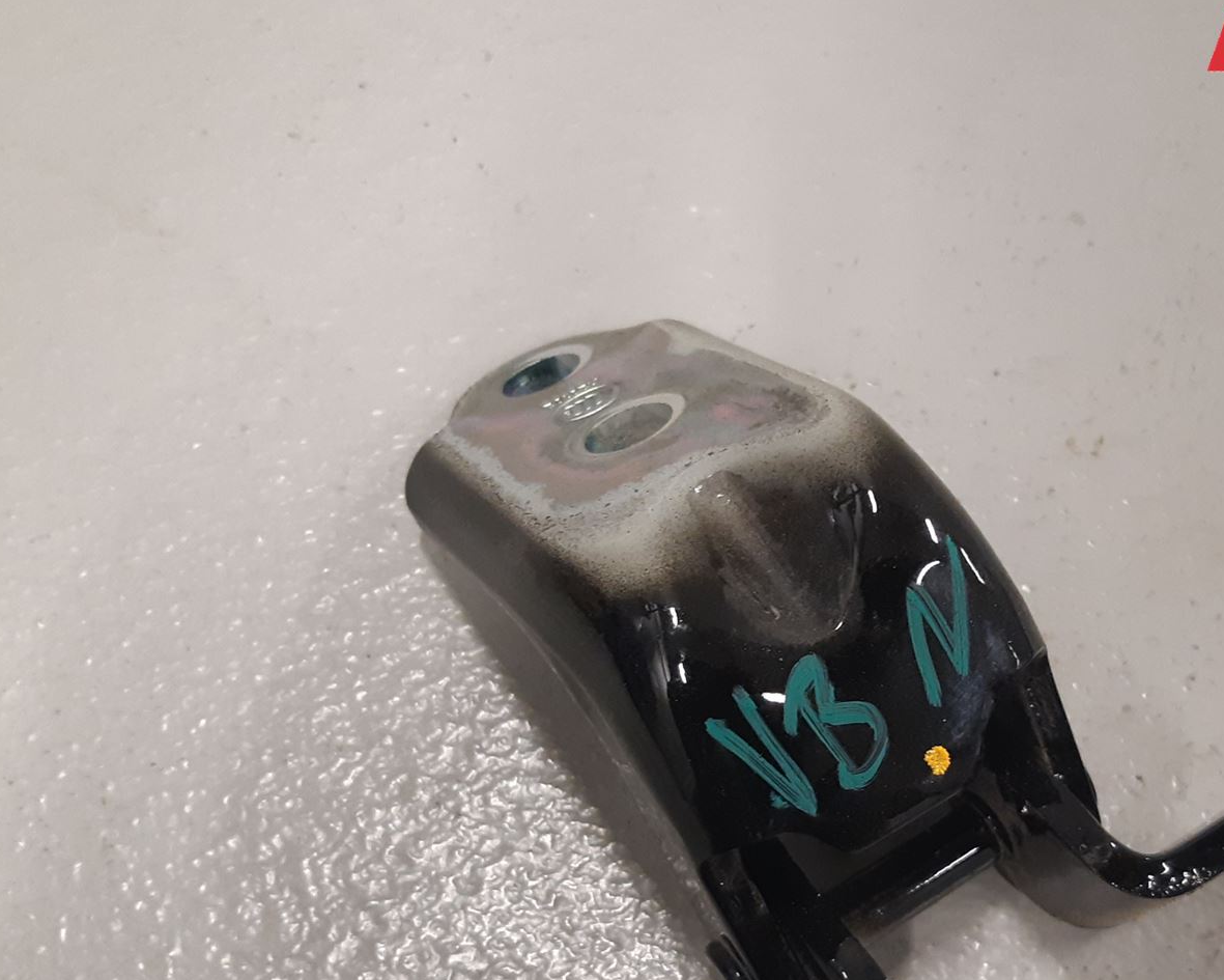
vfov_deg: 33.7
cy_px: 693
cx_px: 782
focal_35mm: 44
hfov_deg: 41.6
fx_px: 1594
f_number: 1.7
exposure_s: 1/50
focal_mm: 3.93
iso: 200
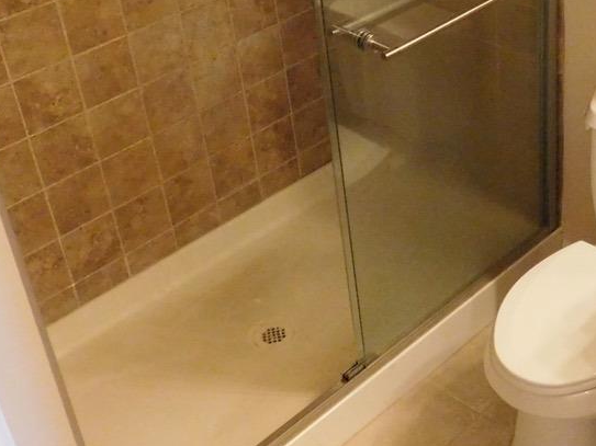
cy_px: 94
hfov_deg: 29.7
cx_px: 585
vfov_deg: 23.7
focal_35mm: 61
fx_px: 1050
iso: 800
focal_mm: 4
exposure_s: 1/30
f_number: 3
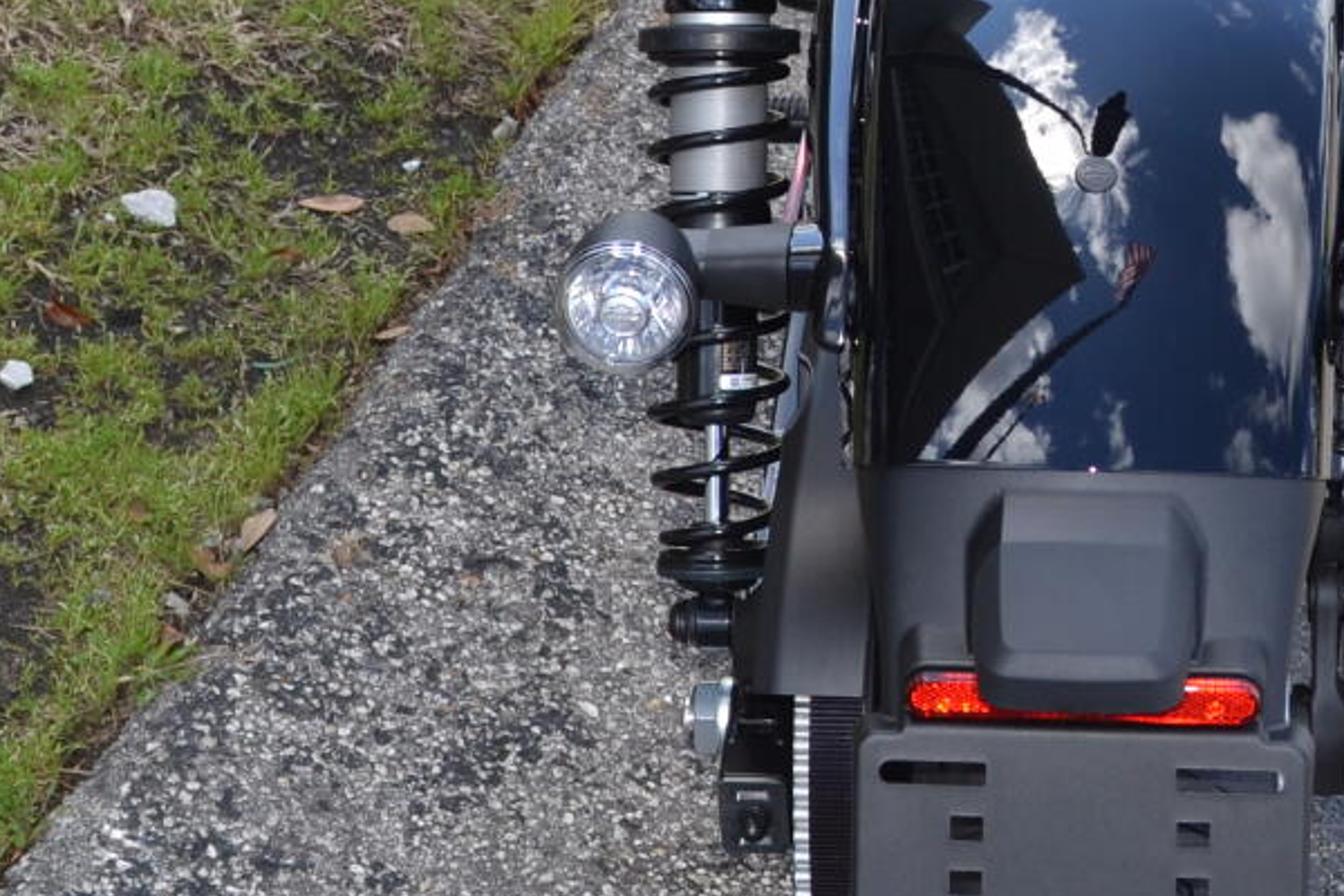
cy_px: 55
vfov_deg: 13.5
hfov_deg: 20.2
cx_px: 1015
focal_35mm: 100
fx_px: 3733
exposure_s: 1/200
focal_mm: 20
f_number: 5.6
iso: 100
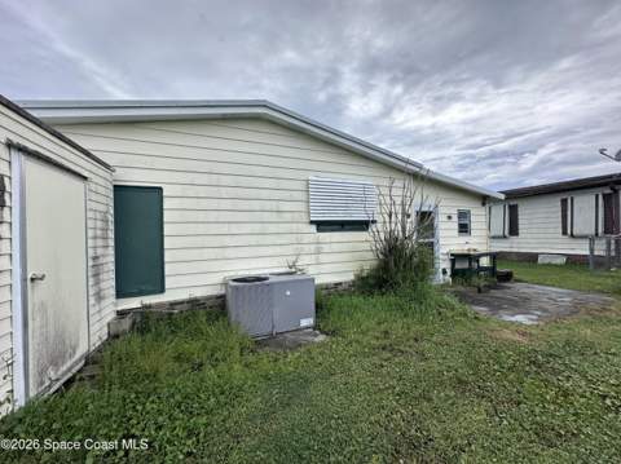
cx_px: 310
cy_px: 232
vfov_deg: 85.6
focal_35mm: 14
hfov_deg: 102.1
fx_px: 251
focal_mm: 2.22
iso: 40
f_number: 2.2
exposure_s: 1/2020
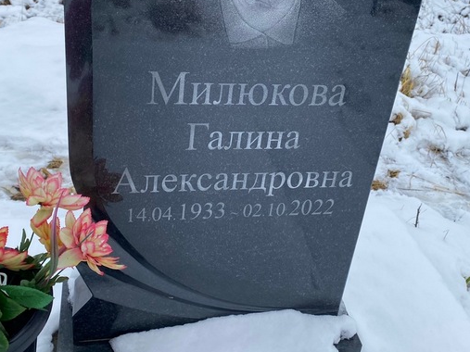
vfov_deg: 34.6
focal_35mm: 41
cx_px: 249
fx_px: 557
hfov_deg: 45.8
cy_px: 103
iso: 32
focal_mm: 4.25
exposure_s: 1/326
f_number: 1.8
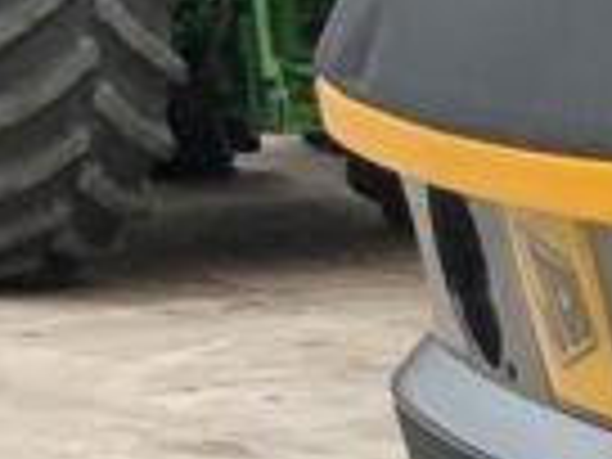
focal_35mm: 219
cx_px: 2146
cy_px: 243
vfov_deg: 6.8
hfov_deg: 7.4
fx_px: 3872
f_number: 1.8
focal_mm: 3
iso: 16
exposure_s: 1/627
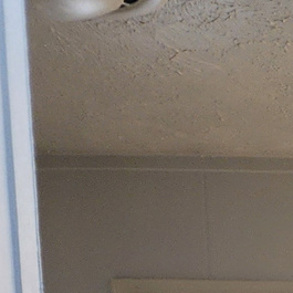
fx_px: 1503
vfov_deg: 9.3
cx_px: 823
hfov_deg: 9.3
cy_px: 822
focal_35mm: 157
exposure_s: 1/120
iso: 80
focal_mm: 6.4
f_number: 1.8
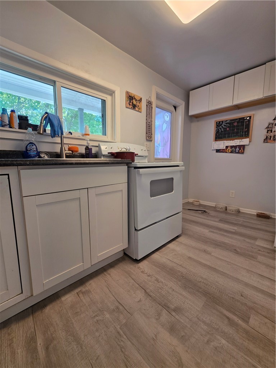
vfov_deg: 106.2
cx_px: 138
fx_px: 138
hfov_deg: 89.9
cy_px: 184
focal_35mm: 13
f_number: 1.9
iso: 125
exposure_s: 1/120
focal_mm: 2.2
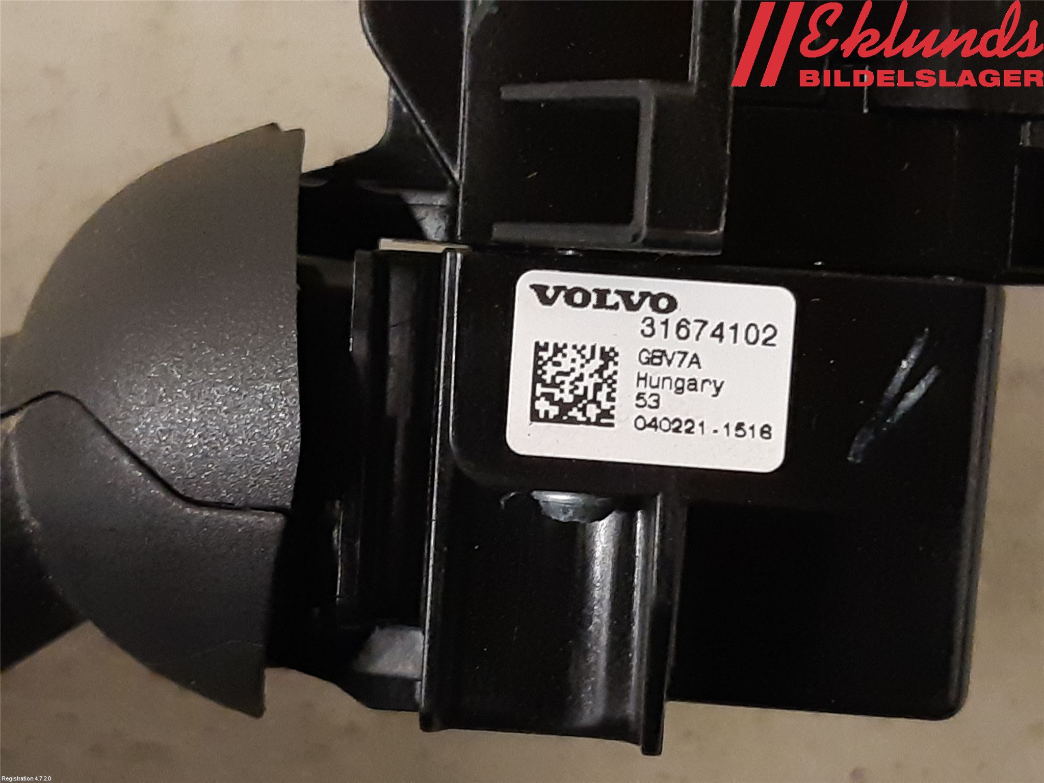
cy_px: 392
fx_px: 784
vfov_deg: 53.1
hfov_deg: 67.3
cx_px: 522
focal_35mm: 26
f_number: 1.7
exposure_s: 1/50
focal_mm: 3.93
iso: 320
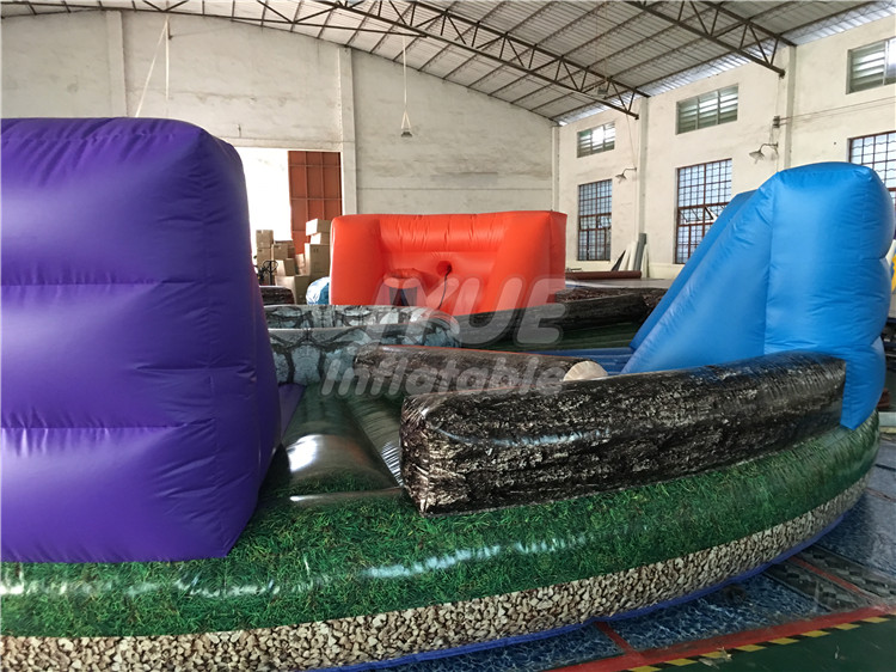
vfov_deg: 48.2
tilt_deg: -5.7
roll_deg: +0.4
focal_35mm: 29
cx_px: 448
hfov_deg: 61.7
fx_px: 750
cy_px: 336
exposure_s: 1/17
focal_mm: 4.15
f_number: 2.2
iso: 125
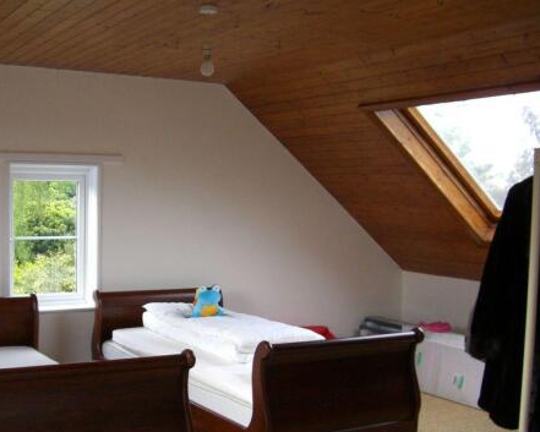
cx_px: 226
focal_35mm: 49
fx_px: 783
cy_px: 258
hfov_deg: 37.9
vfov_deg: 30.8
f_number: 2.7
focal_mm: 6.2
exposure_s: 1/80
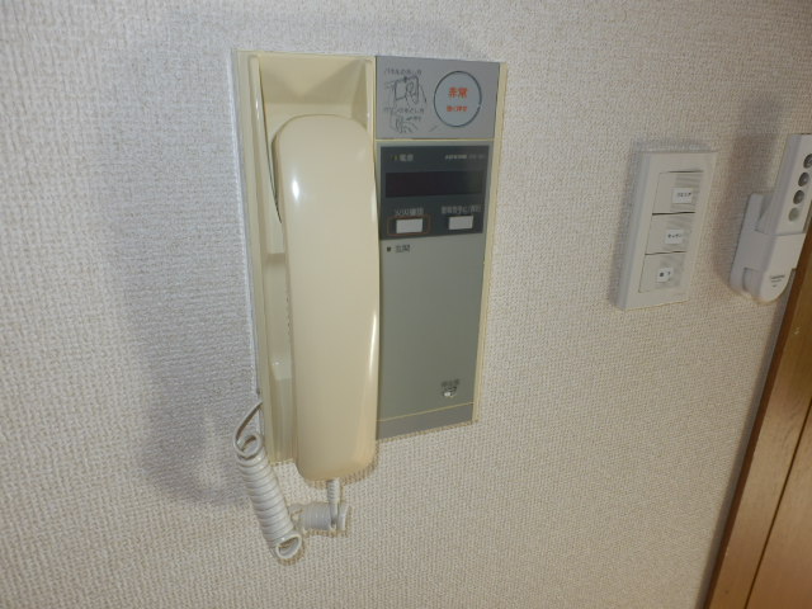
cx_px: 406
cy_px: 304
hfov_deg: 71.6
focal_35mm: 24
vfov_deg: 56.8
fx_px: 563
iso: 80
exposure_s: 1/30
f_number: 7.9
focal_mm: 4.2
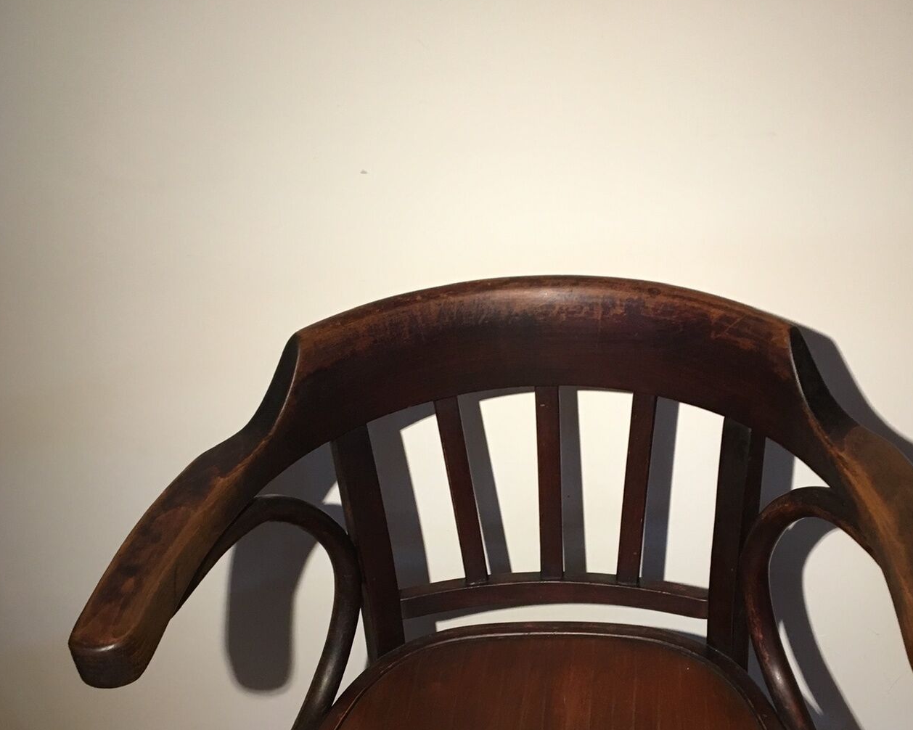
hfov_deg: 41.1
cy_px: 552
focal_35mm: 45
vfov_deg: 32.8
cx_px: 503
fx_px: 1216
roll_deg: +6.9
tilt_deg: -40.8
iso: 125
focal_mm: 4.15
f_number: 2.2
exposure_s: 1/33
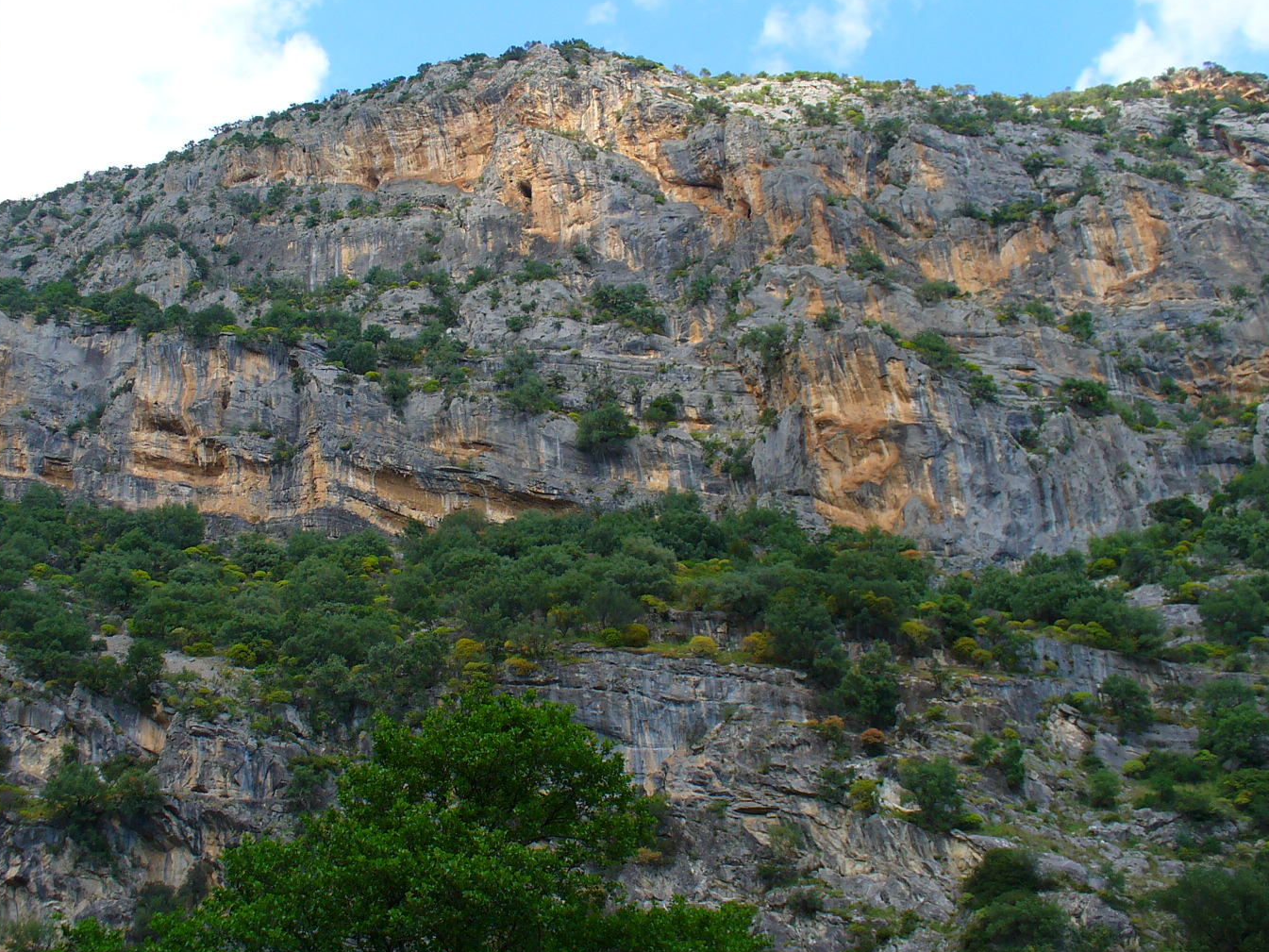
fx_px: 1613
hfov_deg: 42.9
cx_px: 575
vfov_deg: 32.9
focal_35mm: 44
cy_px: 456
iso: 64
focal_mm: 6.1
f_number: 2.8
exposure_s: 1/400
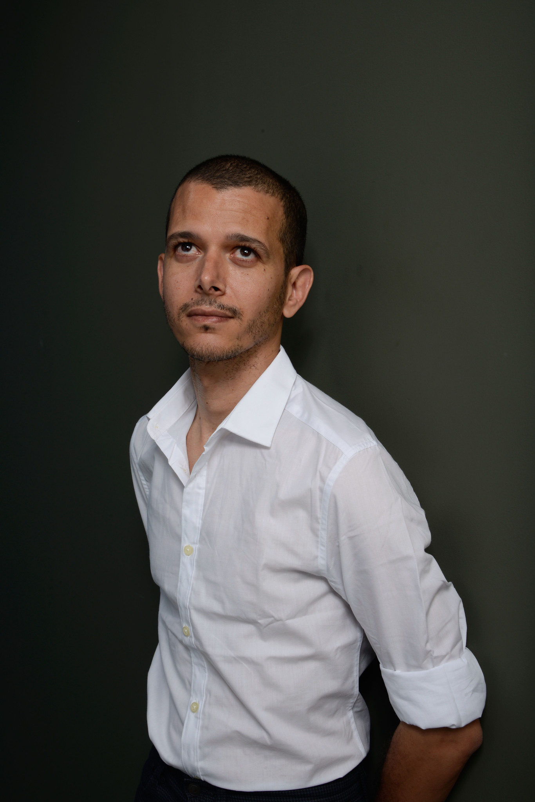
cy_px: 401
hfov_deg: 33.4
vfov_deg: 48.5
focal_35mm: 40
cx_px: 268
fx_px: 891
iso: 100
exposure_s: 1/250
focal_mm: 40
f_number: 16
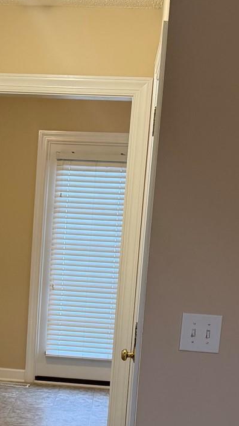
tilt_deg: -9.8
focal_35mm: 76
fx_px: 857
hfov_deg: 15.6
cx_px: 8
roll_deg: -3.9
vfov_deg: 27.2
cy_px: 353
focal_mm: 6.76
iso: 160
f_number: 1.78
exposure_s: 1/60
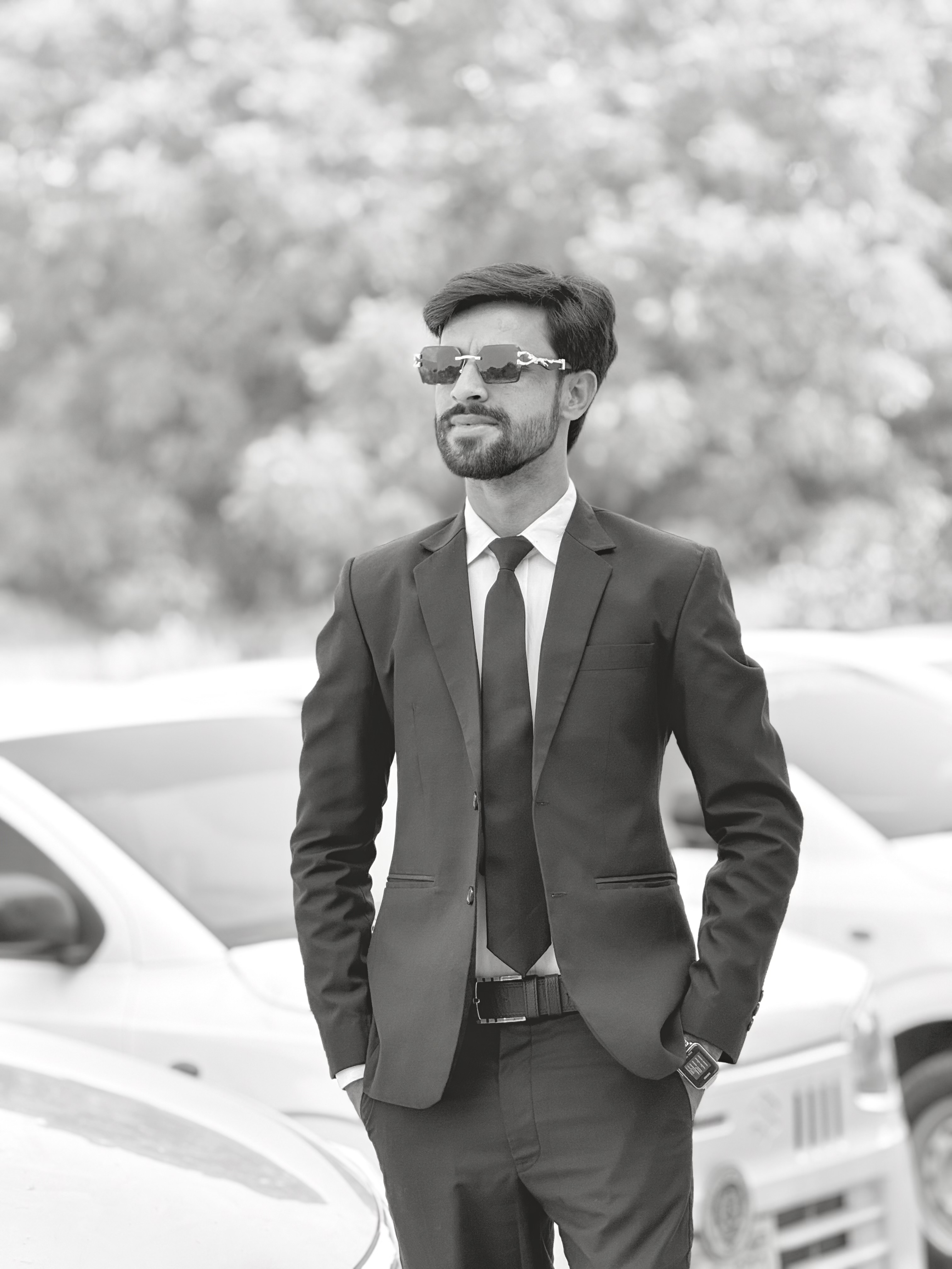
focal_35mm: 120
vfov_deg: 16.4
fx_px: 4400
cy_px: 634
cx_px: 476
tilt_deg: -1.4
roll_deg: +0.2
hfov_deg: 12.3
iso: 64
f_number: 2.8
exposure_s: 1/486
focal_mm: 15.66
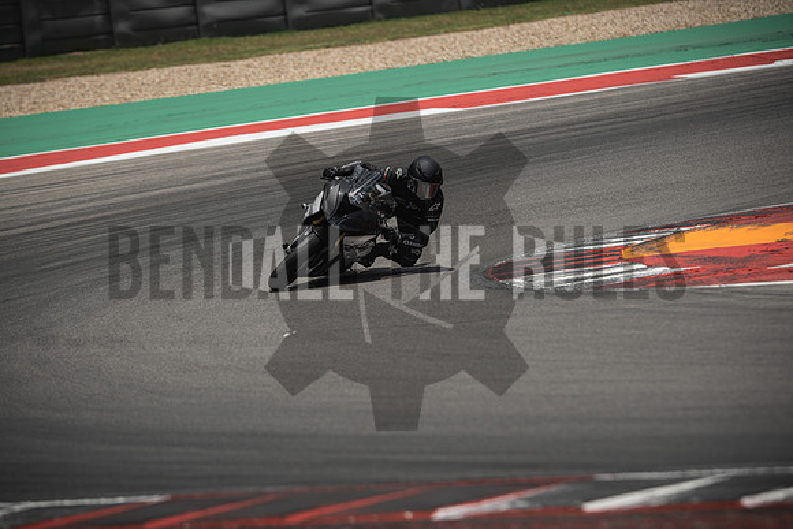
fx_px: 6610
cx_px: 396
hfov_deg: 6.9
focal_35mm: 300
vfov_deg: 4.6
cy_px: 264
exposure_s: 1/2000
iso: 125
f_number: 3.2
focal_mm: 200
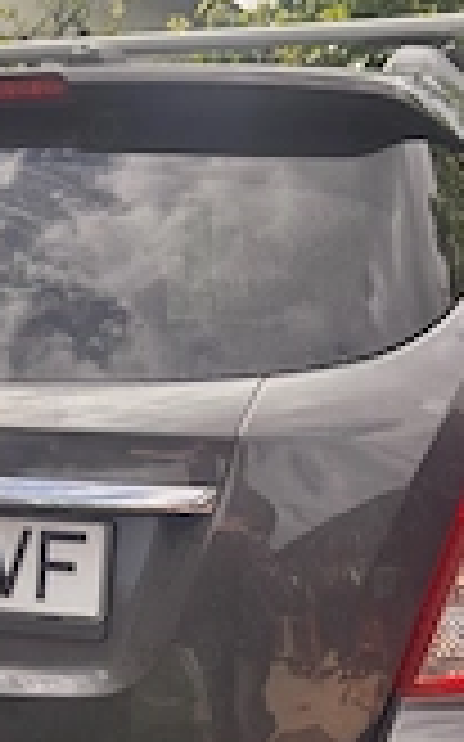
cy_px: 621
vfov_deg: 29.7
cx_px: 68
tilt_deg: -12.6
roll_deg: -1.2
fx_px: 1357
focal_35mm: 67
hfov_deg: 19.1
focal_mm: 5.96
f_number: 1.6
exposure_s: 1/1178
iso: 50
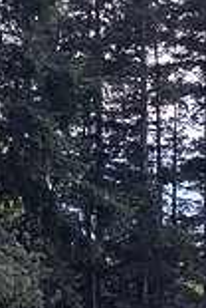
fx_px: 6306
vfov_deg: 2.8
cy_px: 391
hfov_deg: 1.9
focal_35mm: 738
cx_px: 311
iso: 6400
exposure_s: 1/1000
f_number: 5
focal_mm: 95
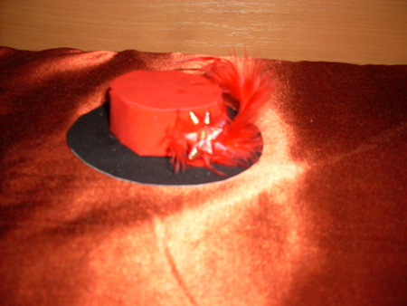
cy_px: 153
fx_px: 447
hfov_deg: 49.0
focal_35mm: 38
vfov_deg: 37.8
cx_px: 204
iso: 100
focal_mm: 6.3
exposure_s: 1/45
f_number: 2.8
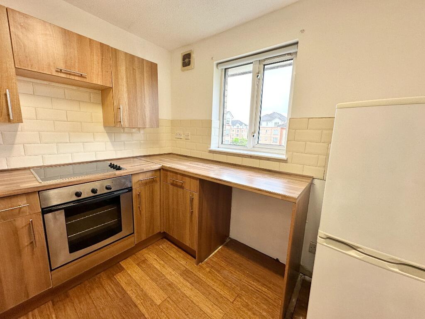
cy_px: 160
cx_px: 212
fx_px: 172
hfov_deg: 102.1
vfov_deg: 85.7
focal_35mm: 14
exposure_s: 1/100
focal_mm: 2.22
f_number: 2.2
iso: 100
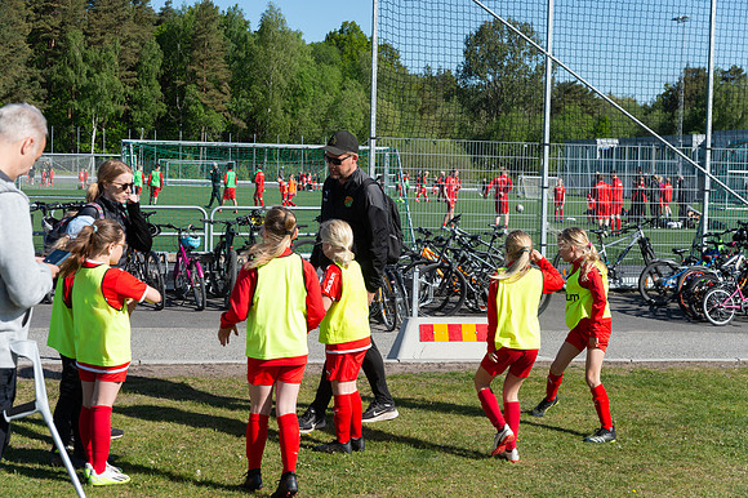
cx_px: 374
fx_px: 1350
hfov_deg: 31.0
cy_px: 249
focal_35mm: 65
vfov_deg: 20.9
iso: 180
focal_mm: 65
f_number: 5
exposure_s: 1/640
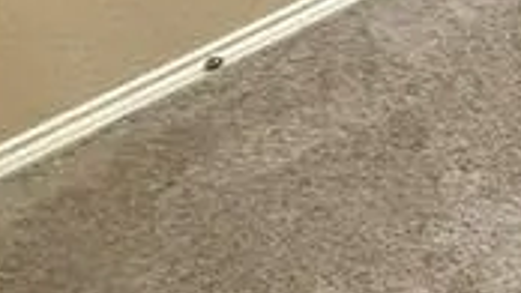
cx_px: 1201
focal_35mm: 90
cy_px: -616
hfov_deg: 15.3
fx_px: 1244
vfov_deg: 9.8
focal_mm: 2.22
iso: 400
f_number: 2.2
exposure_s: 1/120
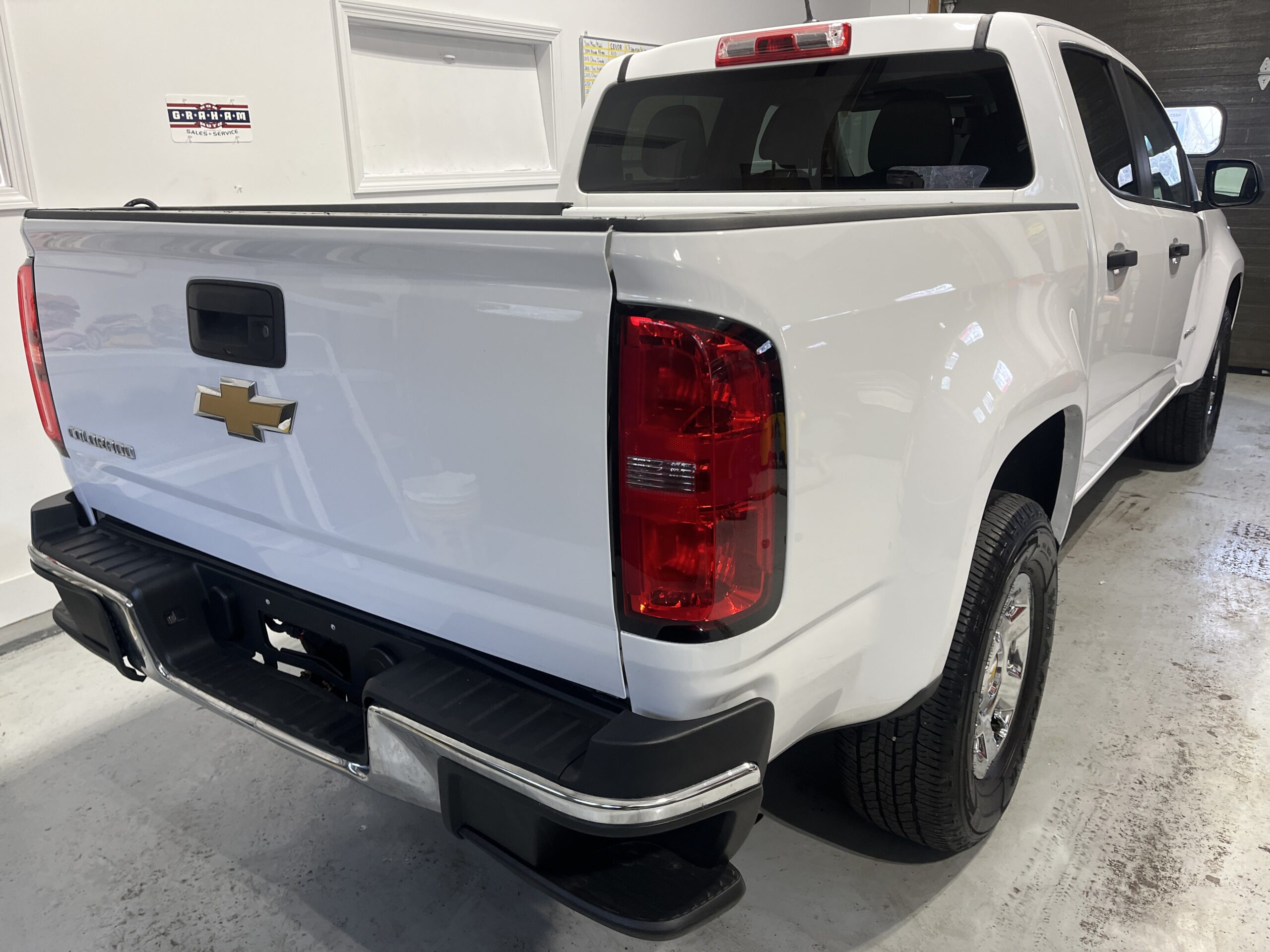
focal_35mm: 26
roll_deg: +1.4
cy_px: 476
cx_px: 635
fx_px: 954
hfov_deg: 67.3
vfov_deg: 53.1
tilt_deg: -16.2
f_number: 1.6
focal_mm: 5.1
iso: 100
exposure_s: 1/120
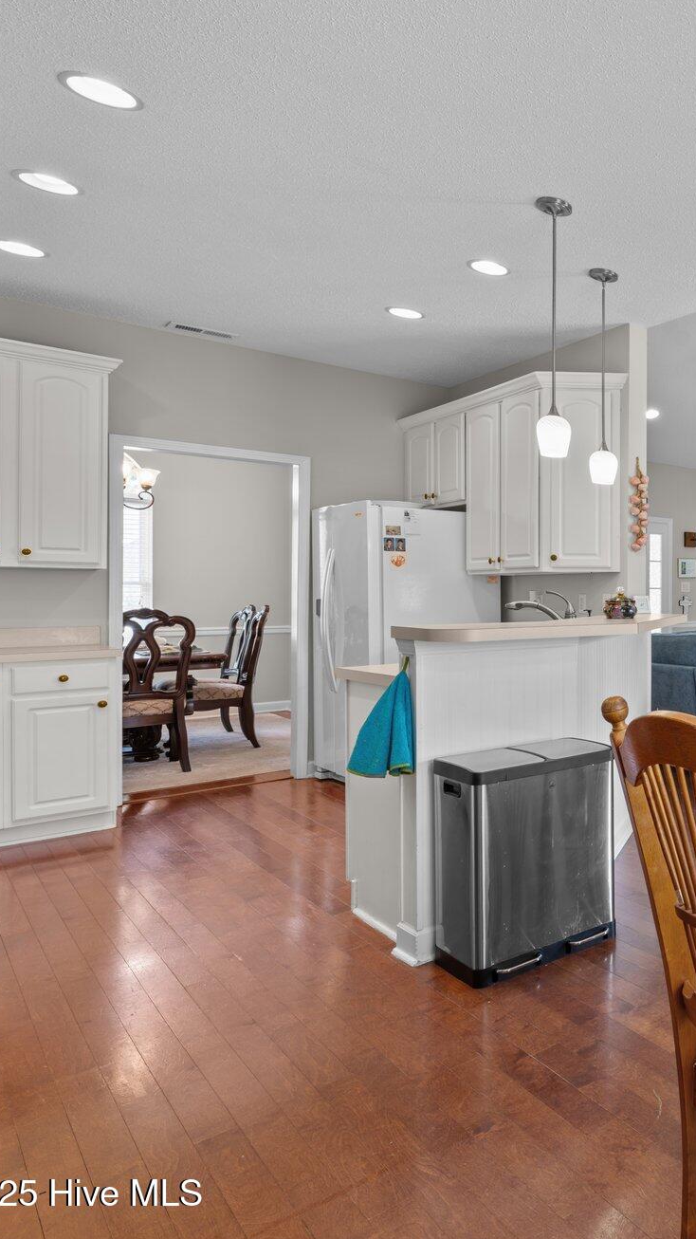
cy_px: 605
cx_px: 897
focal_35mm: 23
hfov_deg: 35.0
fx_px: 755
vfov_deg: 78.7
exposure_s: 1
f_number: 9
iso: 100
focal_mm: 14
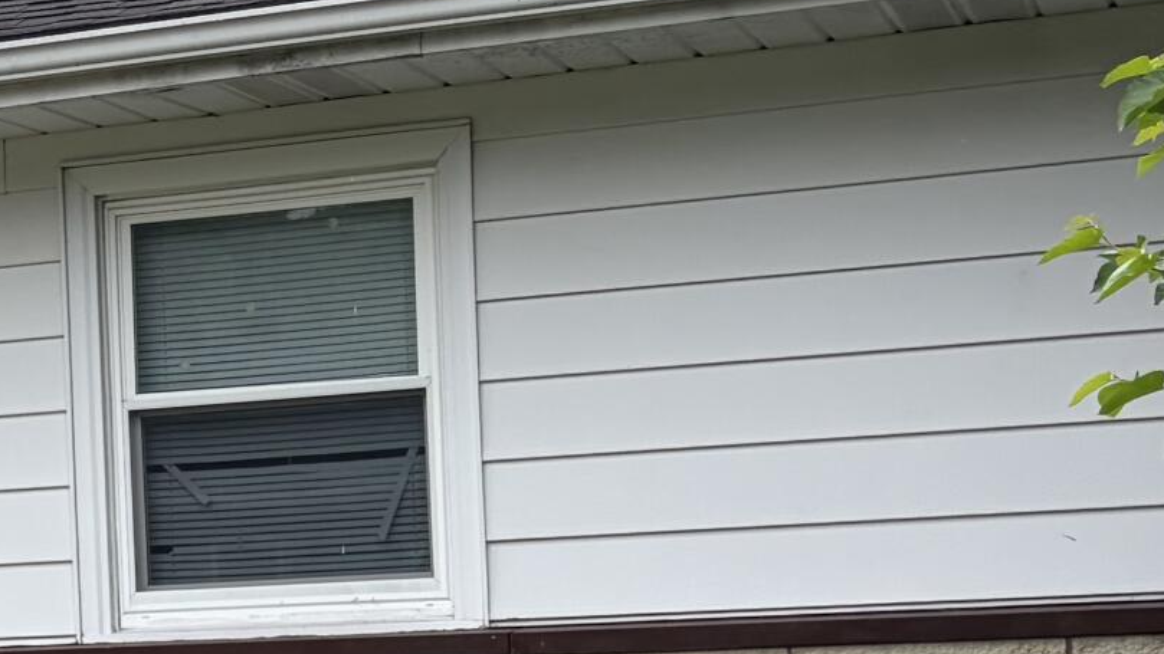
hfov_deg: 18.4
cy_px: 676
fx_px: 3241
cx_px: -495
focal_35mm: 105
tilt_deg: -0.3
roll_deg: +2.5
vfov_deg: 11.4
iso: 64
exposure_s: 1/1064
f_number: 1.6
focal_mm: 5.96
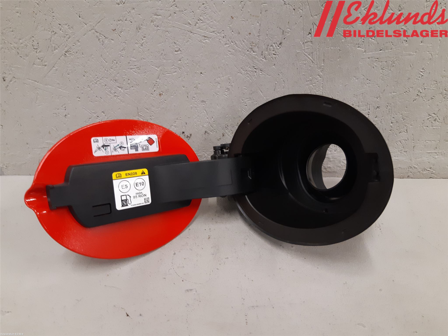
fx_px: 336
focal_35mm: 26
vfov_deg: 53.1
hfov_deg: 67.3
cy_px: 168
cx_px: 224
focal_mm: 3.93
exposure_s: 1/50
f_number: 1.7
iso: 160
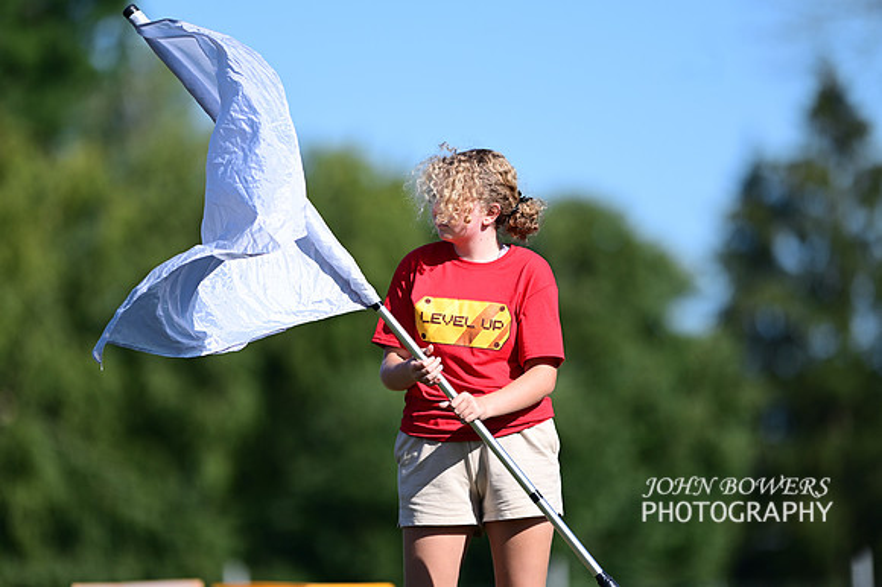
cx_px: 441
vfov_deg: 4.6
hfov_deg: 6.9
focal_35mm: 300
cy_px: 294
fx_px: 7346
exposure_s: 1/1600
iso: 100
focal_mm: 300
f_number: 2.8
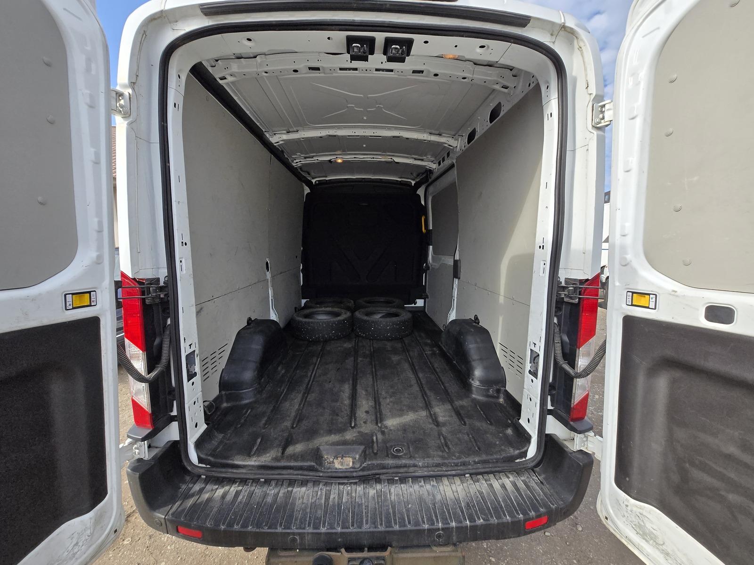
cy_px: 282
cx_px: 377
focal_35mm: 13
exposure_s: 1/719
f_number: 2.2
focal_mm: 1.7
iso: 50
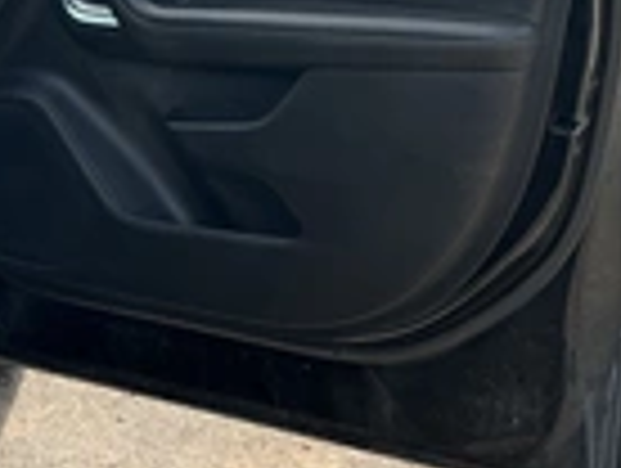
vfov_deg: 17.7
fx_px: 1456
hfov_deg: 22.7
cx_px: -63
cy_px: -40
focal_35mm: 81
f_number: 1.8
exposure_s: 1/666
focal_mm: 3
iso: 25
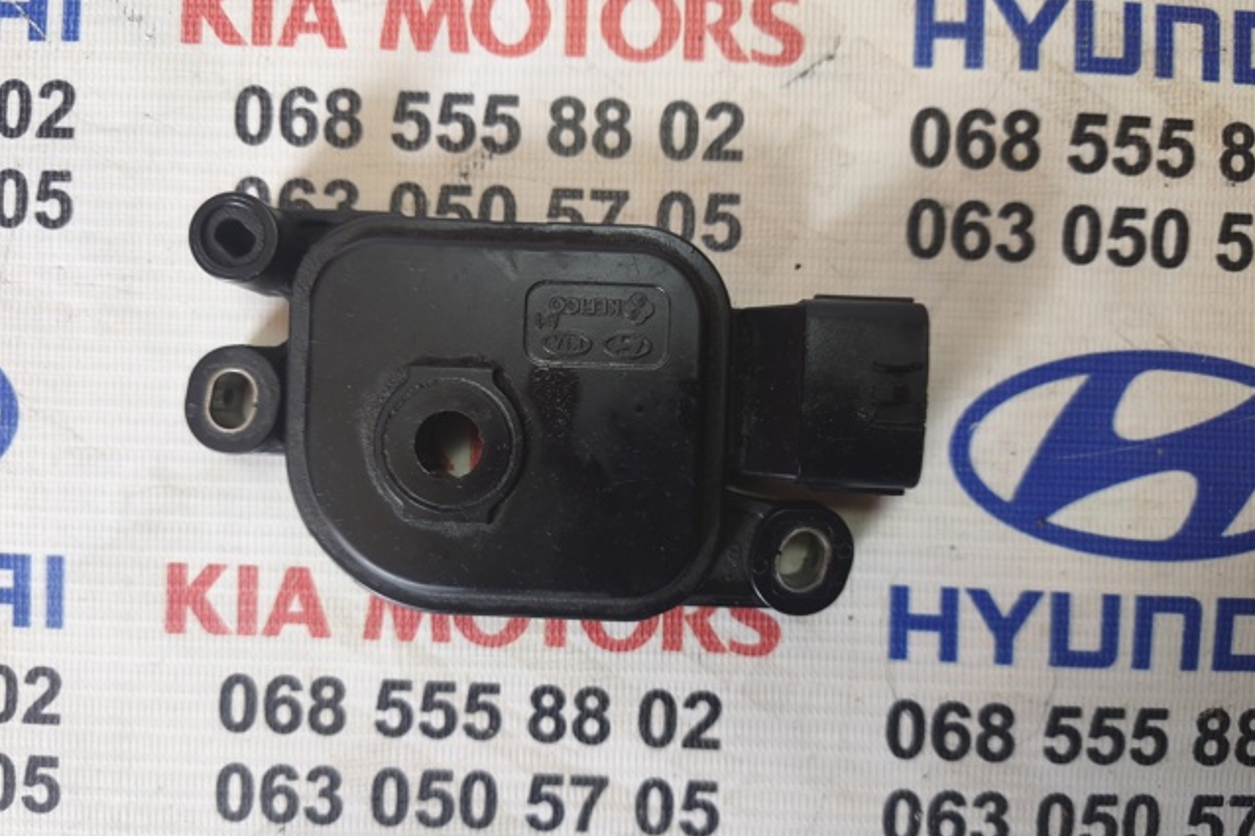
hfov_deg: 73.8
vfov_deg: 53.1
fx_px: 836
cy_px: 441
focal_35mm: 24
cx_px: 628
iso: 200
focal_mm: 5.35
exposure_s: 1/90
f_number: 1.7
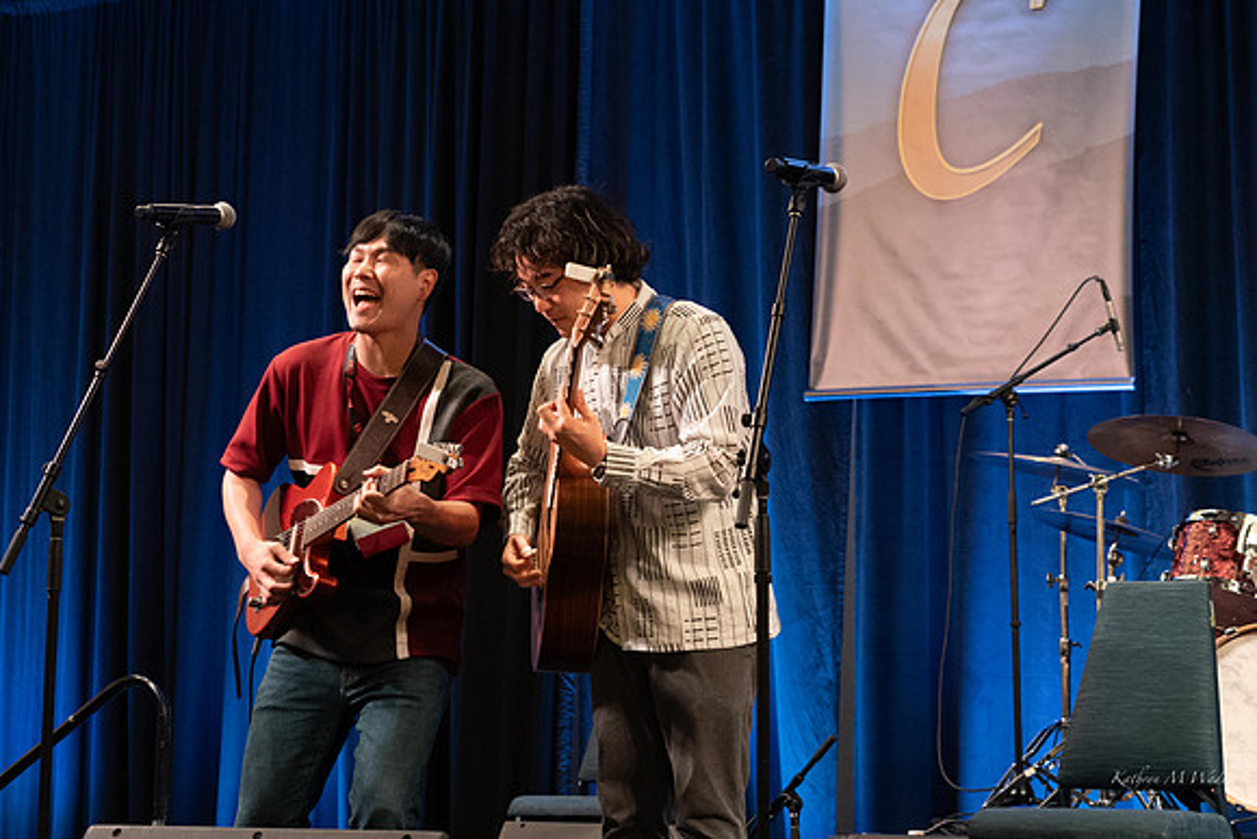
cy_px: 420
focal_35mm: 69
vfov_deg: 19.7
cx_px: 628
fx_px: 2410
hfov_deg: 29.2
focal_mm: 69
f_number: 5.6
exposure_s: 1/250
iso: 6400
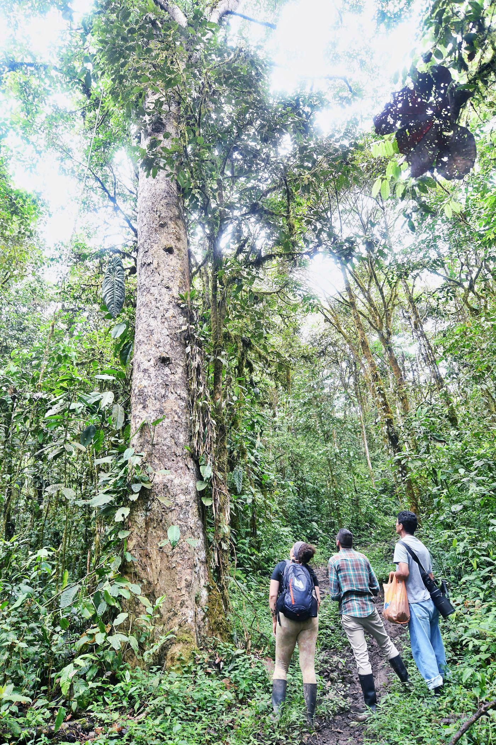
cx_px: 248
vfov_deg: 81.2
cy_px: 372
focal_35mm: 21
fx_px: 434
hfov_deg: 59.5
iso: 200
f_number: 2.8
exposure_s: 1/60
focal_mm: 14
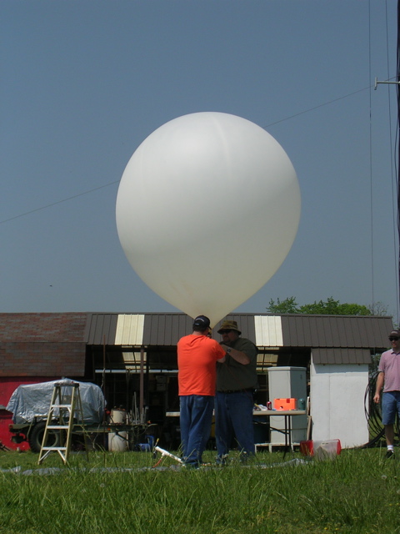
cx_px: 200
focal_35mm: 115
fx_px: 1772
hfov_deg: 12.9
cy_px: 267
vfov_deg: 17.1
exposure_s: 1/774
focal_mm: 17.4
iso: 50
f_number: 4.9
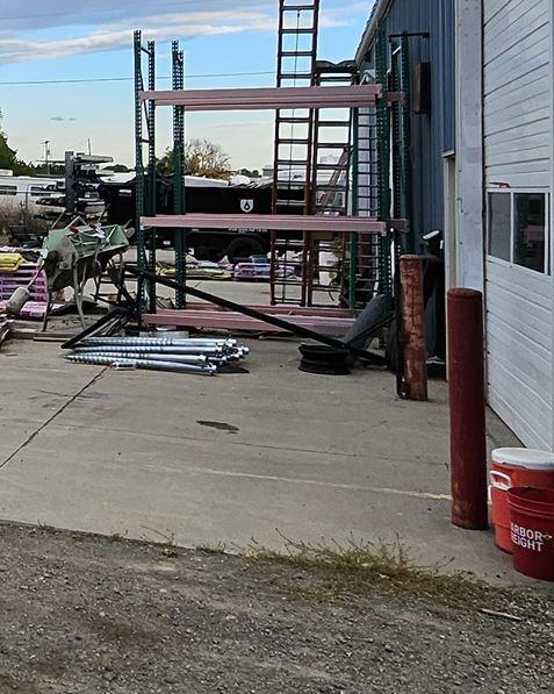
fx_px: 1005
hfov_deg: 25.5
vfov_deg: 36.8
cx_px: -204
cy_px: 146
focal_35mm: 49
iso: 32
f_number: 2.2
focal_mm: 1.74
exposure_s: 1/260
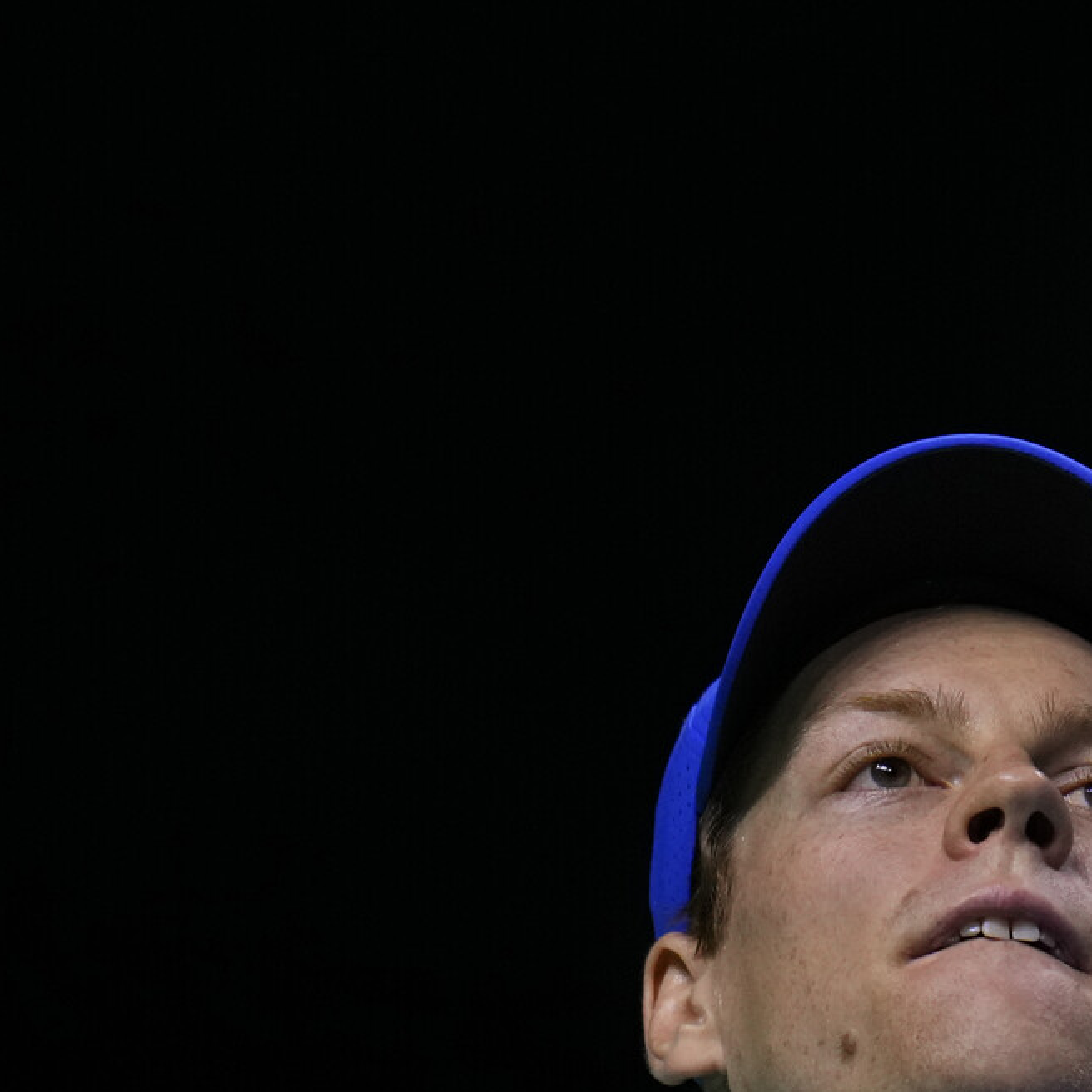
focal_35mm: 829
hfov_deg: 2.1
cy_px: 563
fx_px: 29587
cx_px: 1059
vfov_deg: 2.1
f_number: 2.8
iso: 2500
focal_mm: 400
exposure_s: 1/2000
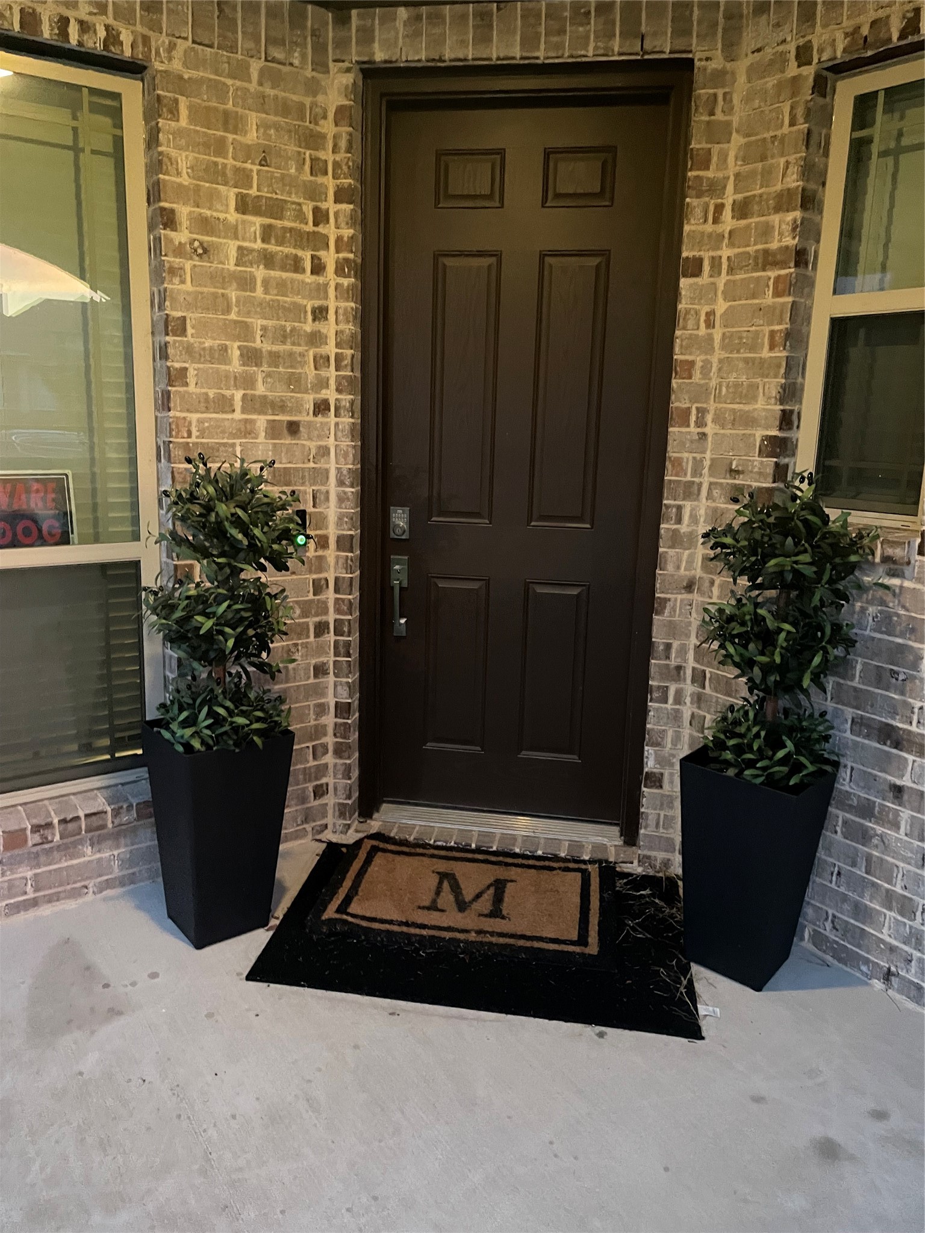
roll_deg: -1.3
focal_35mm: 26
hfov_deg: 53.1
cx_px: 462
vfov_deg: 67.3
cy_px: 616
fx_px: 926
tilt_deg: -9.8
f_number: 1.6
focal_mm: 4.2
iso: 800
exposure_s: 1/24
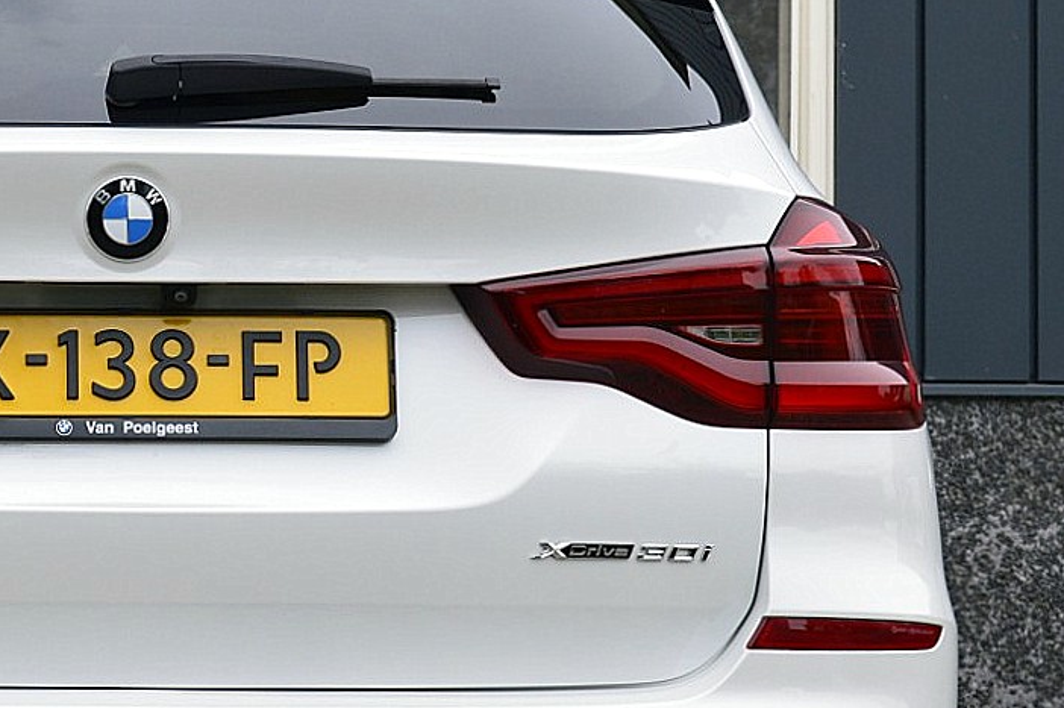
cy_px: 452
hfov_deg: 17.0
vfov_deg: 11.6
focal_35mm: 118
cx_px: 39
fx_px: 3485
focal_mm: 34
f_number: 10
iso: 400
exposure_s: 1/250
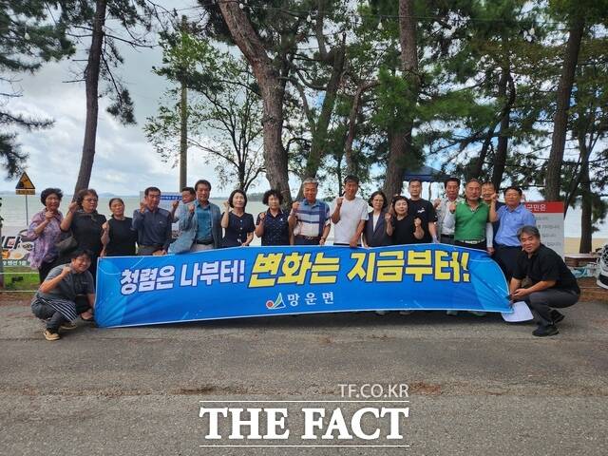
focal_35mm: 23
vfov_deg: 58.9
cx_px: 304
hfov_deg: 73.9
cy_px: 228
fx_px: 404
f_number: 1.8
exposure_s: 1/738
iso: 20
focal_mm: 5.4
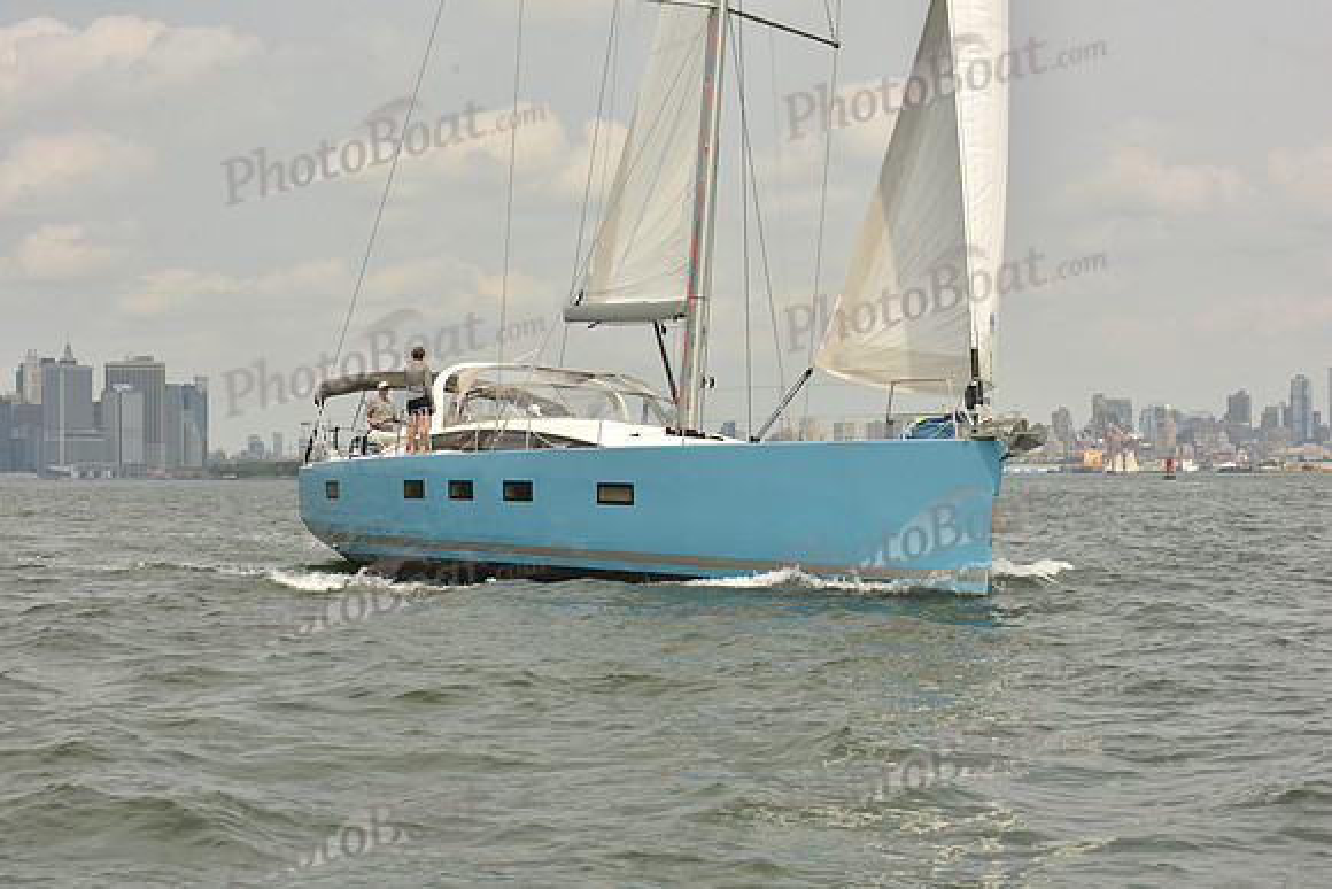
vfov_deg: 19.5
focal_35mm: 70
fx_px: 2590
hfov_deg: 28.8
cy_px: 444
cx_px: 666
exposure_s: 1/640
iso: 250
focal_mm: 70
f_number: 11
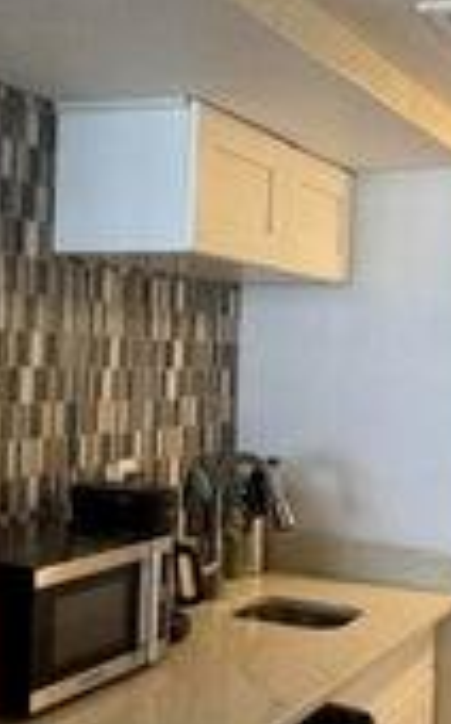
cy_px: 392
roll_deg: -1.8
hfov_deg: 23.1
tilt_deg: -1.4
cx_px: 234
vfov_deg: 36.3
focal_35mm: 56
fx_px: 1103
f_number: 2.2
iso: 200
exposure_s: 1/60
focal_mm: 2.22
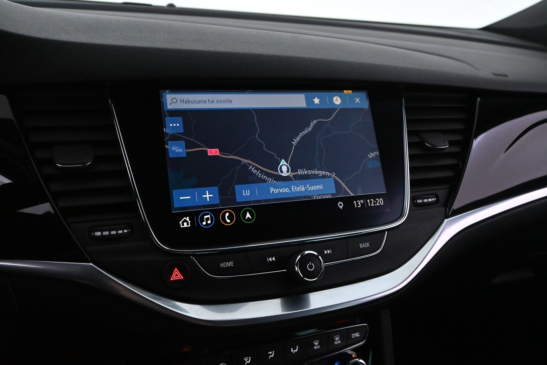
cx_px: 274
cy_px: 182
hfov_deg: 63.2
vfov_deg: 44.6
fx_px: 444
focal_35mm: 29
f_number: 5
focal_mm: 19.5
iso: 6400
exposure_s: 1/100
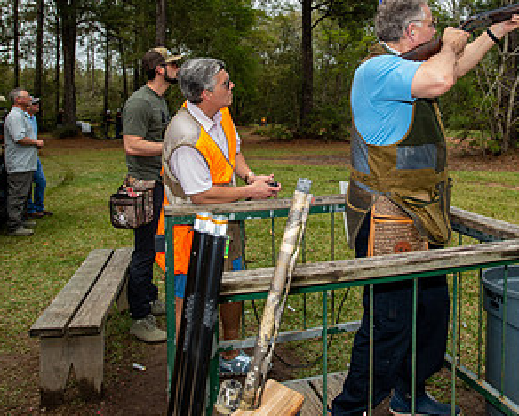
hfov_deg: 44.1
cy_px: 123
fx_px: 630
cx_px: 348
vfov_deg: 36.0
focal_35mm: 41
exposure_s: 1/160
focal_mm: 22
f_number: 5.6
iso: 125
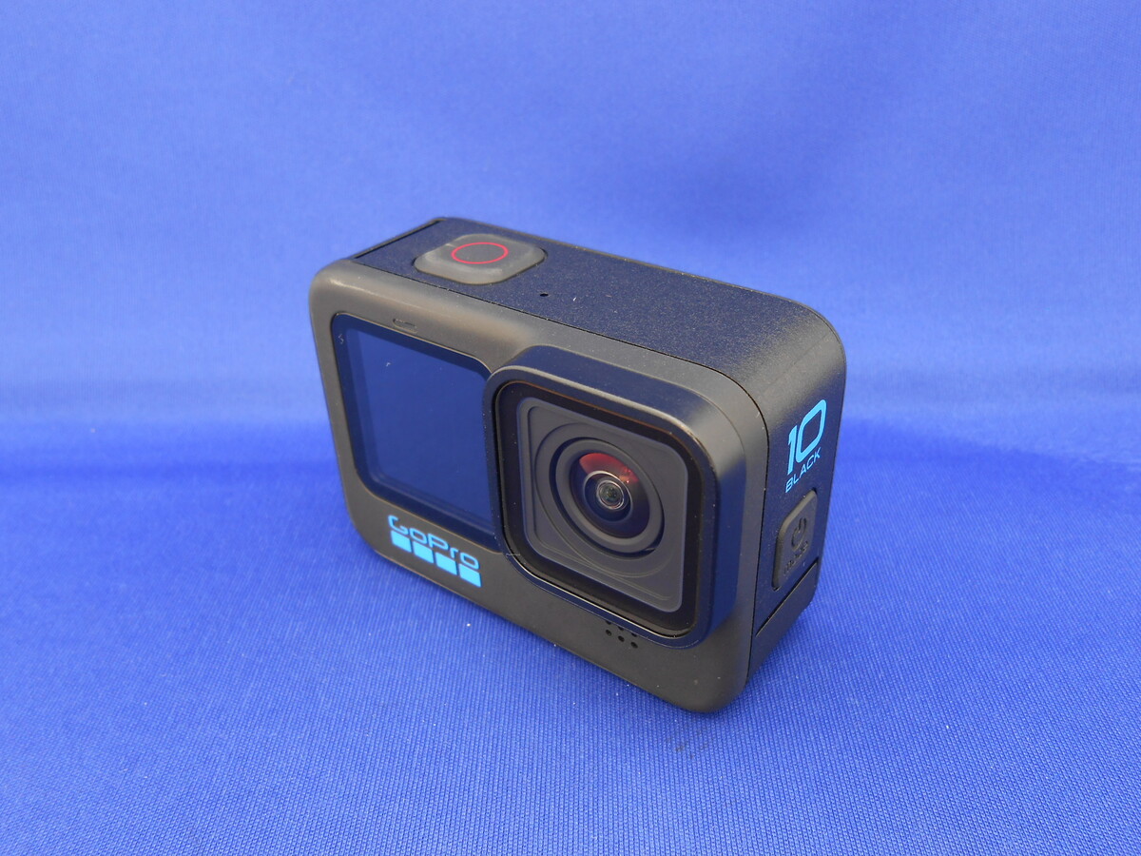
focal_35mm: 30
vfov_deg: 46.8
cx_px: 570
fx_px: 989
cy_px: 428
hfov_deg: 60.0
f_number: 3.8
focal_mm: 5.3
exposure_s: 1/2
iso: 100
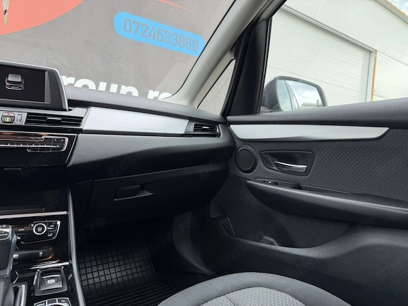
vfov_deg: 56.8
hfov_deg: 71.6
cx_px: 204
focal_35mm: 24
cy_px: 153
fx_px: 283
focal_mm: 6.76
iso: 64
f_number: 1.78
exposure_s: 1/100
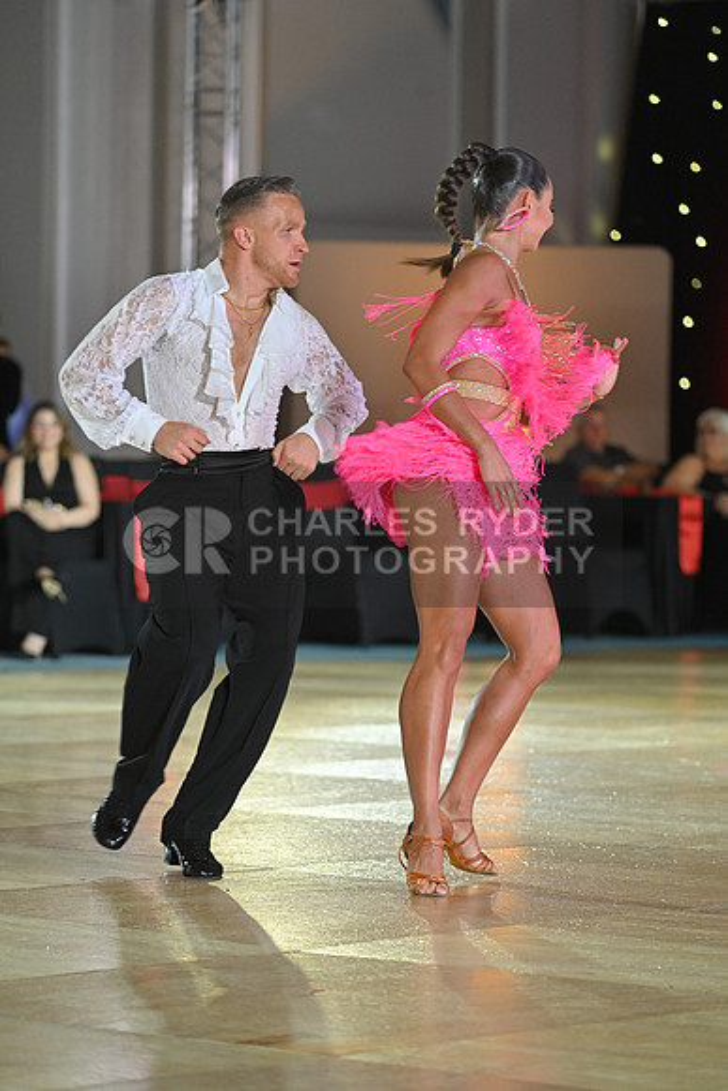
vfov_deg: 13.7
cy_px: 546
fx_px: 4547
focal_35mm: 150
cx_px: 364
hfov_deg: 9.2
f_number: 4
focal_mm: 150
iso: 2000
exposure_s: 1/250
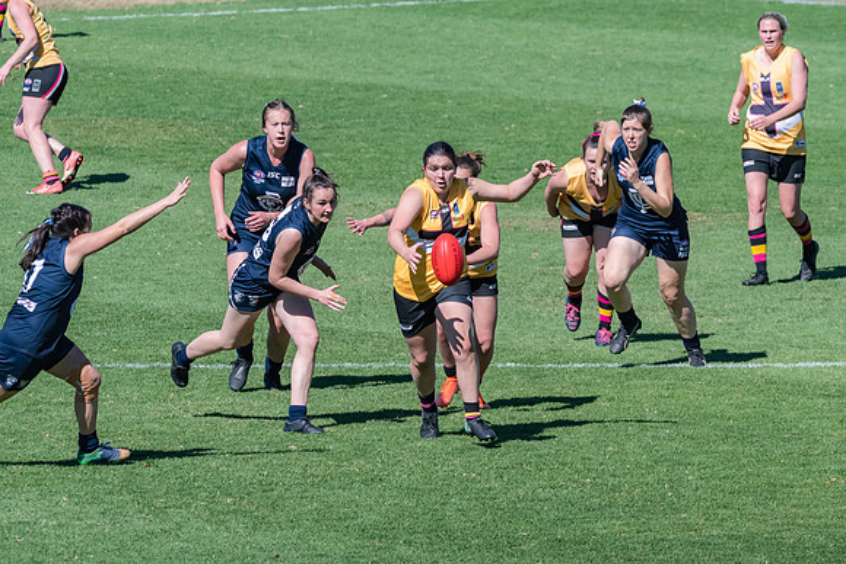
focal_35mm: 493
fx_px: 11589
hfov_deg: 4.2
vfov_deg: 2.8
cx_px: 463
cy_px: 309
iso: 800
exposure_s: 1/2000
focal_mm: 300
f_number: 10
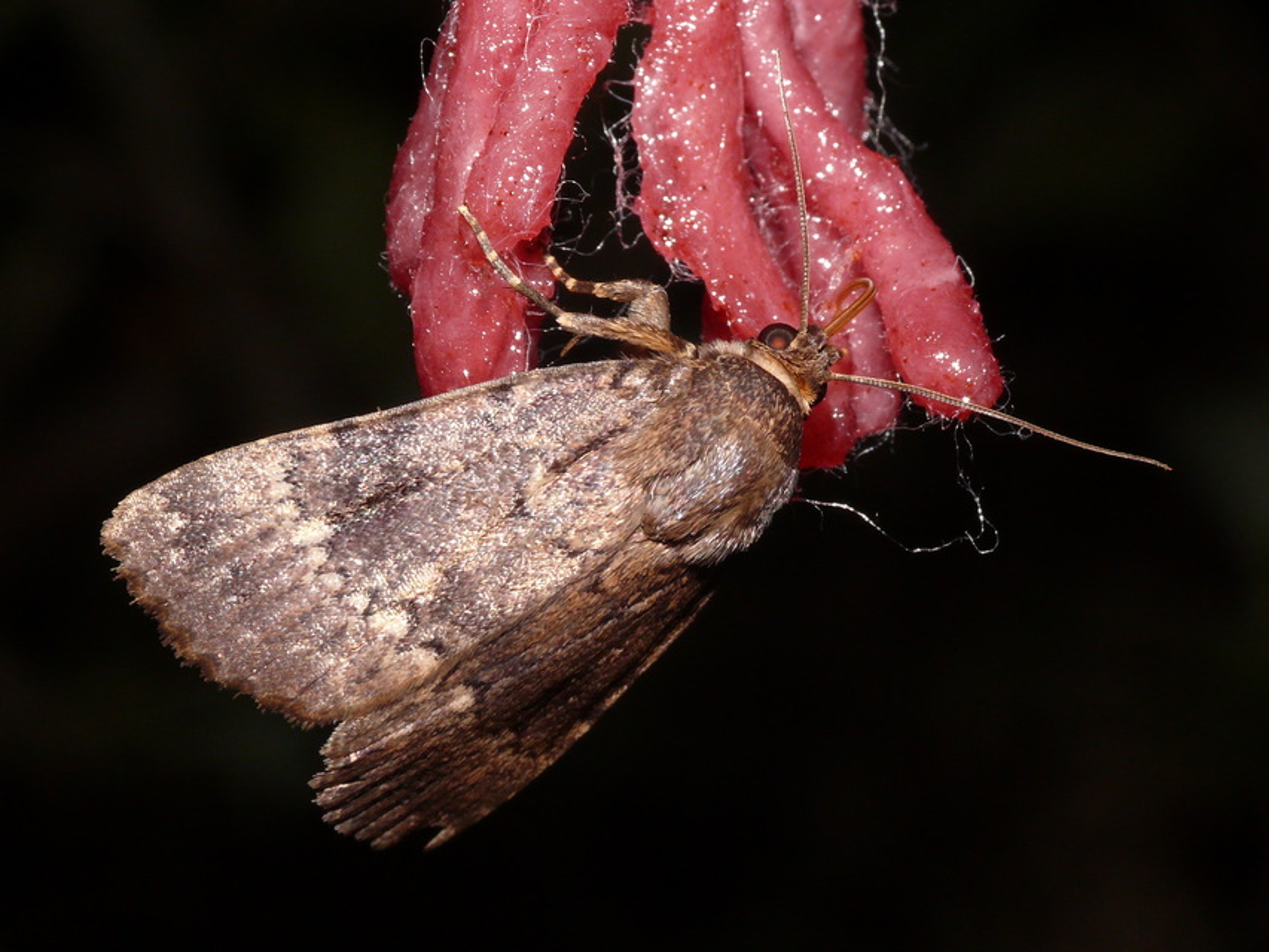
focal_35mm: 138
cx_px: 634
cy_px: 476
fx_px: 5060
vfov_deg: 10.8
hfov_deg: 14.3
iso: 200
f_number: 11
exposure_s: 1/640
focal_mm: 29.1
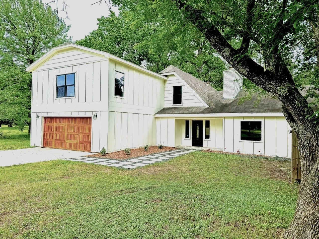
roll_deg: -1.0
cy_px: 120
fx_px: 221
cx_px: 160
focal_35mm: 24
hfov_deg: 71.6
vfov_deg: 56.8
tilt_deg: +0.5
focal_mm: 6.76
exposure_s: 1/2041
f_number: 1.78
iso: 80
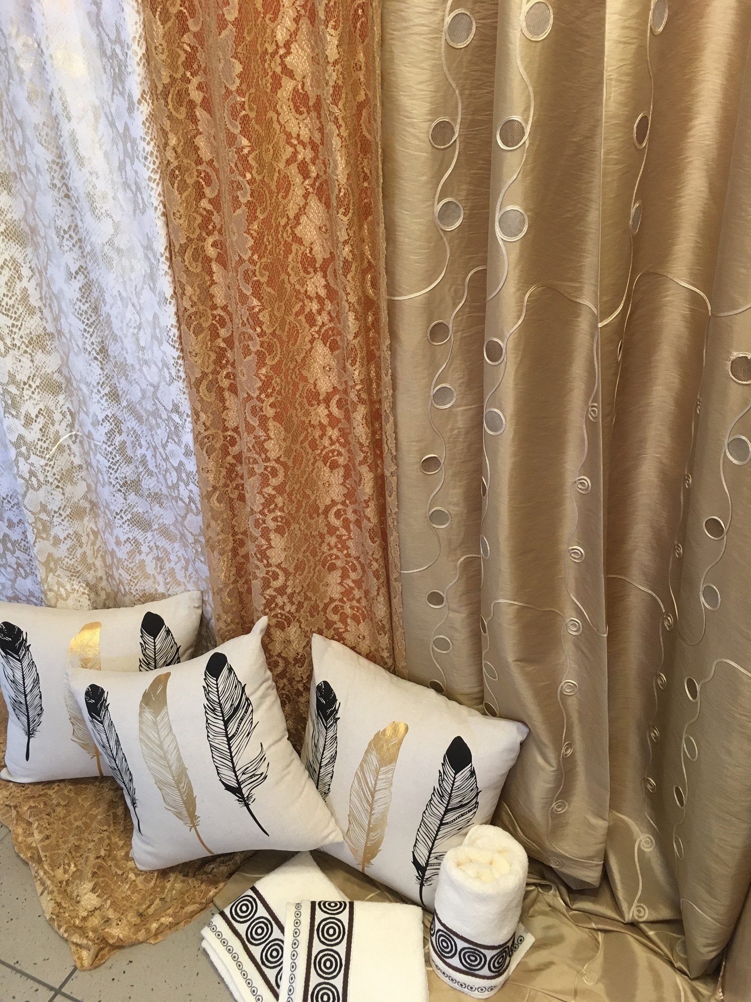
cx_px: 376
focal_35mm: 29
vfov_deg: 61.7
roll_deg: -0.7
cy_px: 501
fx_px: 839
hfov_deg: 48.2
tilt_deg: -29.8
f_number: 2.2
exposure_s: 1/33
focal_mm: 4.15
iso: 125
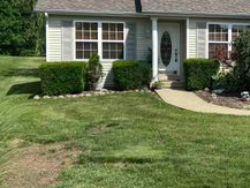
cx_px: 244
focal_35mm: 60
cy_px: 72
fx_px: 434
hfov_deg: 30.2
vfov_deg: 24.4
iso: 32
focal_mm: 4.25
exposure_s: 1/3731
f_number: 1.8
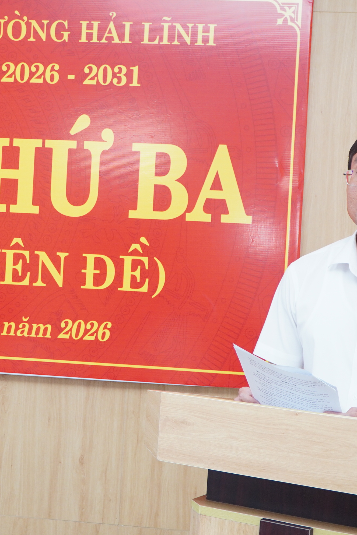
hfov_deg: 20.6
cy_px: 266
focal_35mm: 66
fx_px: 978
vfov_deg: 30.6
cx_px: 108
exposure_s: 1/160
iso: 800
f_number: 4
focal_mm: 29
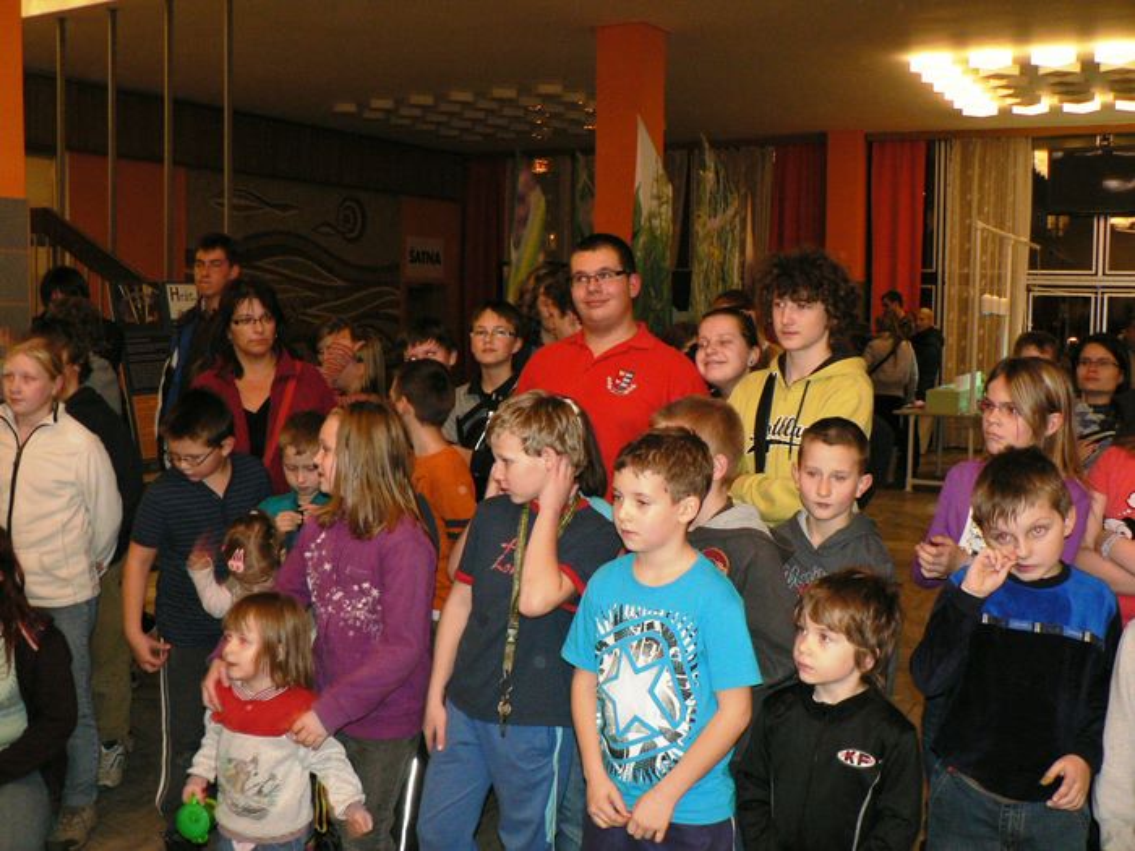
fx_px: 1180
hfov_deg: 51.4
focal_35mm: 36
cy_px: 426
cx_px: 568
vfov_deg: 39.7
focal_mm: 6
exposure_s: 1/25
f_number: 2.8
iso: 200
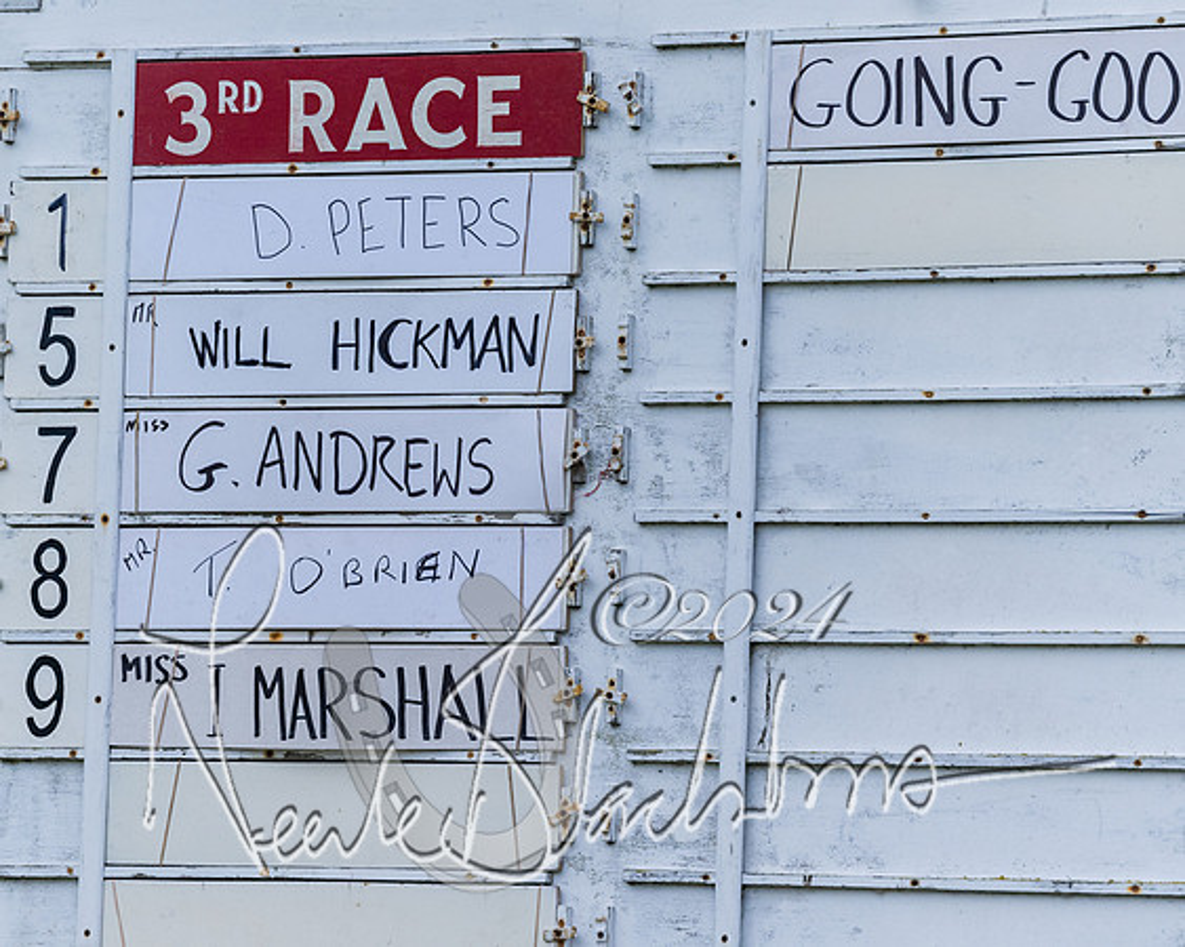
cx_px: 496
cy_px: 474
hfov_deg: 7.2
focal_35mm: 270
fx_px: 9480
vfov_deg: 5.7
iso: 800
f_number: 4
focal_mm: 160
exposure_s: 1/16000
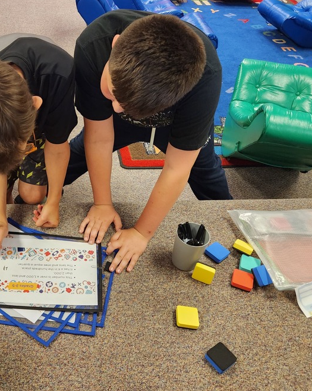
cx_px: 73
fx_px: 404
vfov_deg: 51.5
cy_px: 182
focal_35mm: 35
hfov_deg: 40.8
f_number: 1.8
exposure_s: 1/120
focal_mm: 5.4
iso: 1000
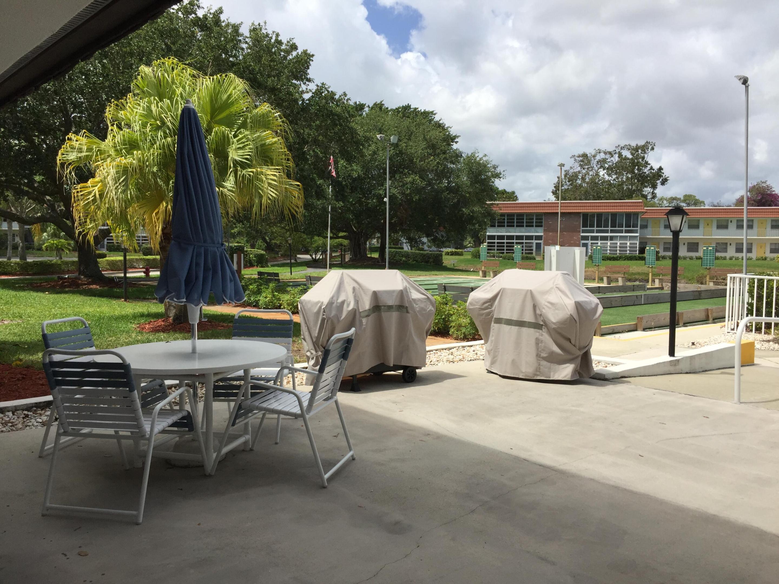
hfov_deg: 61.7
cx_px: 390
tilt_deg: -2.8
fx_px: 653
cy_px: 292
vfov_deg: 48.2
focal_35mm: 29
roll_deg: -1.8
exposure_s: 1/2475
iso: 32
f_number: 2.2
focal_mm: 4.15
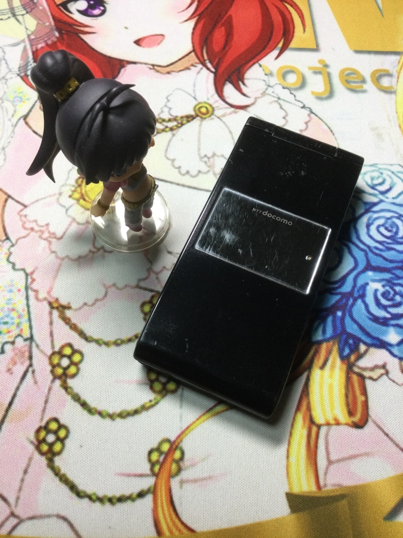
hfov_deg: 45.4
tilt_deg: -63.2
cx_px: 202
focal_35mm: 31
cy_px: 269
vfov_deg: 58.4
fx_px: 481
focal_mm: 3.3
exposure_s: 1/30
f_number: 2.4
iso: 32
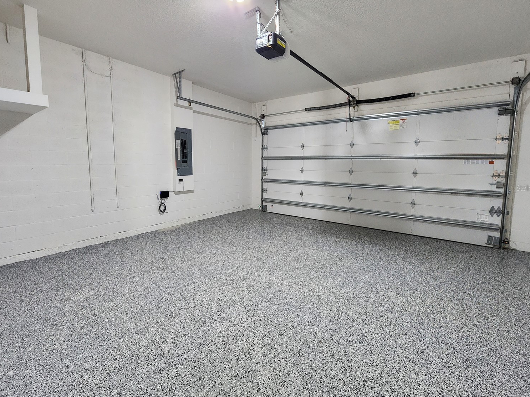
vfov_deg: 85.6
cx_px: 265
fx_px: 214
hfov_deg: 102.1
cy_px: 188
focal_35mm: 14
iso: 320
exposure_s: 1/40
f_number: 2.2
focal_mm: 2.2
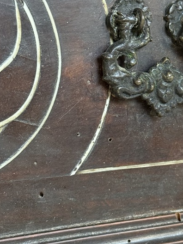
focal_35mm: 109
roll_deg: -0.5
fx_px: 768
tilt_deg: -3.6
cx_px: 146
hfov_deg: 13.5
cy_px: 92
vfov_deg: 18.0
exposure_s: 1/60
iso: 250
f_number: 1.78
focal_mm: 6.76
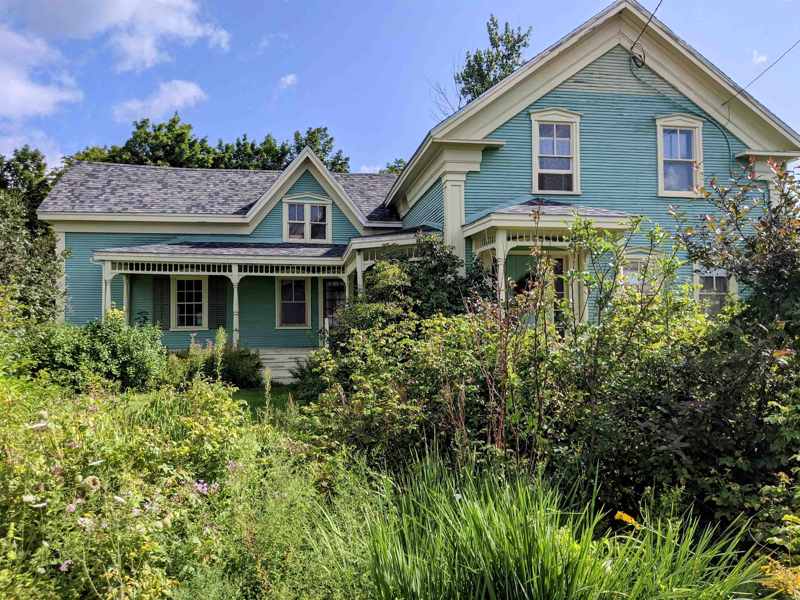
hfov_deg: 65.3
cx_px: 400
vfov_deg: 51.4
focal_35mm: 27
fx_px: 624
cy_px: 300
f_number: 1.8
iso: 52
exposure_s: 1/3356
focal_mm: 4.44
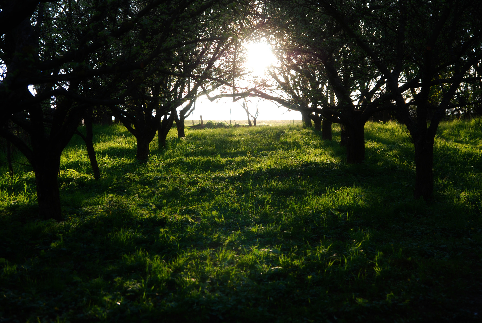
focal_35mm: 75
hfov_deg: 27.0
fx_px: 1005
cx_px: 241
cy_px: 162
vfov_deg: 18.2
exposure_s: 1/200
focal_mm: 50
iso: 100
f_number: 4
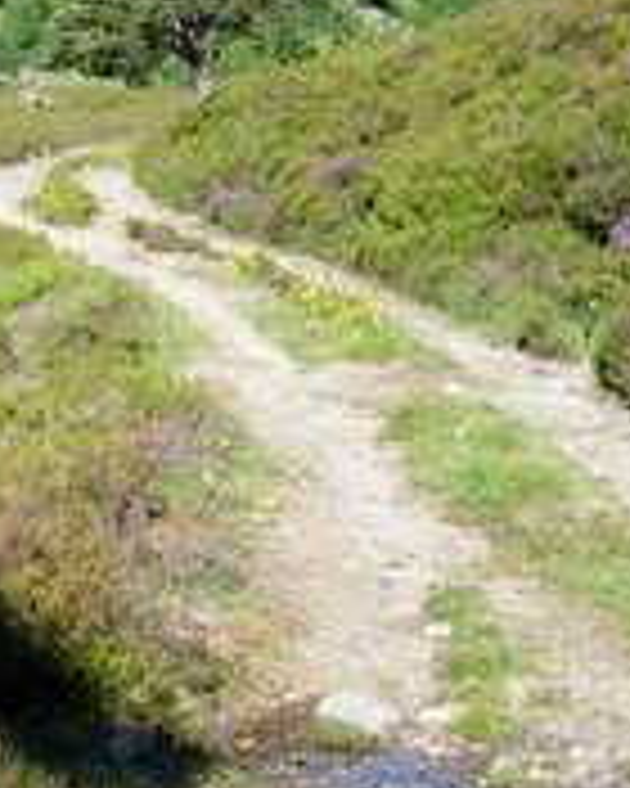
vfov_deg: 14.1
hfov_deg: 10.4
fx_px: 3170
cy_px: 158
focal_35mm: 136
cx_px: -630
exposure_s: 1/790
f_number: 2.8
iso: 64
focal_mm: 7.8
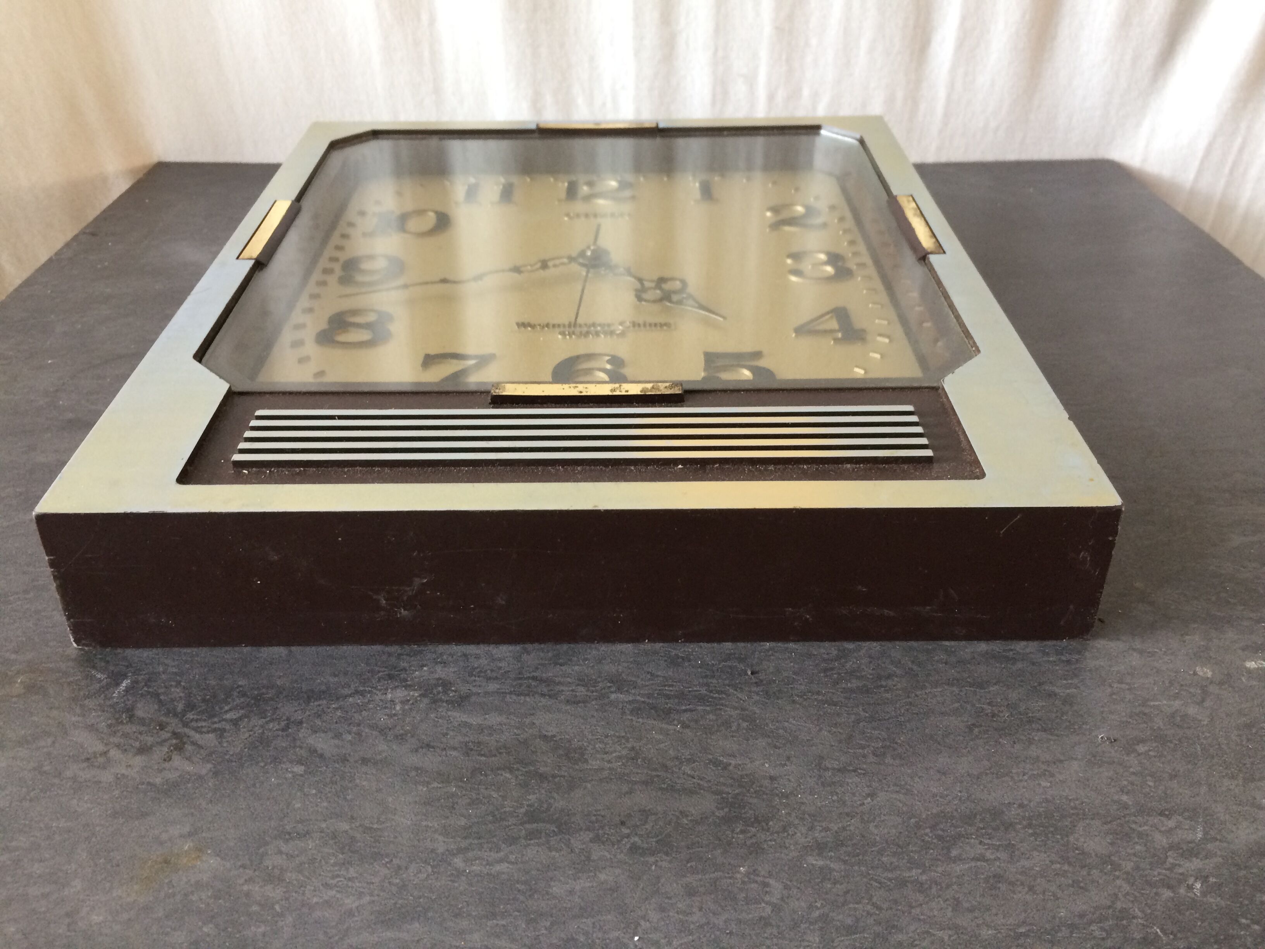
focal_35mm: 29
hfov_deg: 61.7
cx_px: 632
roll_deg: -1.4
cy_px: 474
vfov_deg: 48.2
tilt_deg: -33.3
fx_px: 1060
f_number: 2.2
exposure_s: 1/33
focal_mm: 4.15
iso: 160
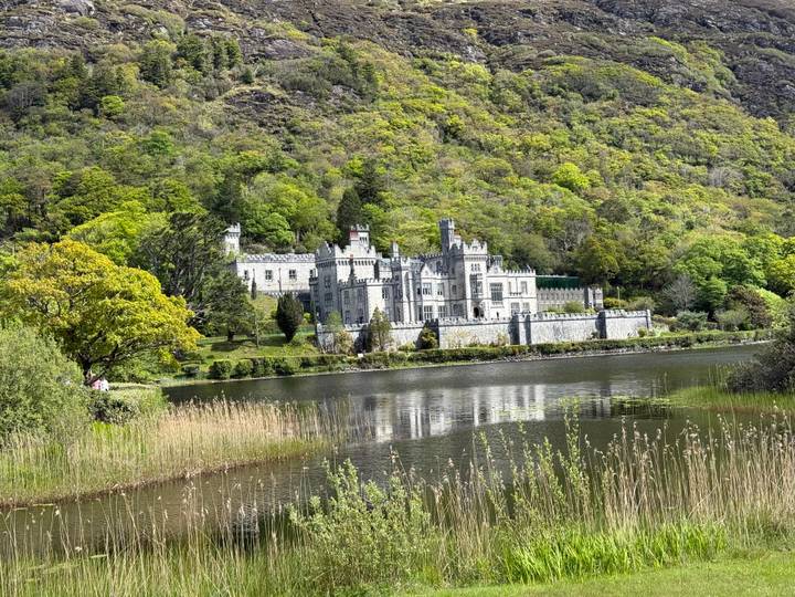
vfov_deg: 30.3
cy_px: 298
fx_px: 1102
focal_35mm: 48
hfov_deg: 39.7
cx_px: 398
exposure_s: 1/2415
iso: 80
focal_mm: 6.76
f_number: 1.78
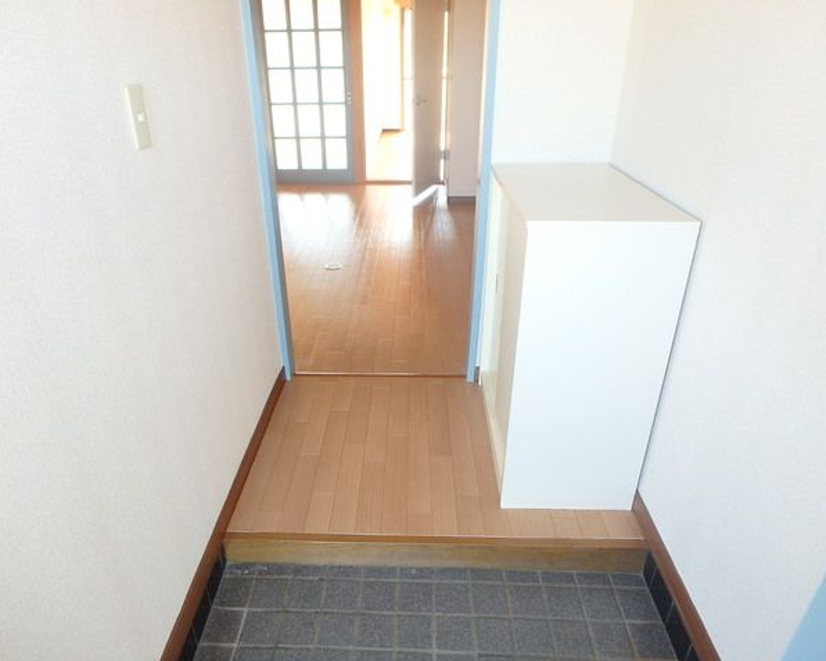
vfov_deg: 63.1
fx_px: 538
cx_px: 385
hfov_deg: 74.9
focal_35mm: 22
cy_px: 331
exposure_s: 1/40
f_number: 3.5
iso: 200
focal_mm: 3.7
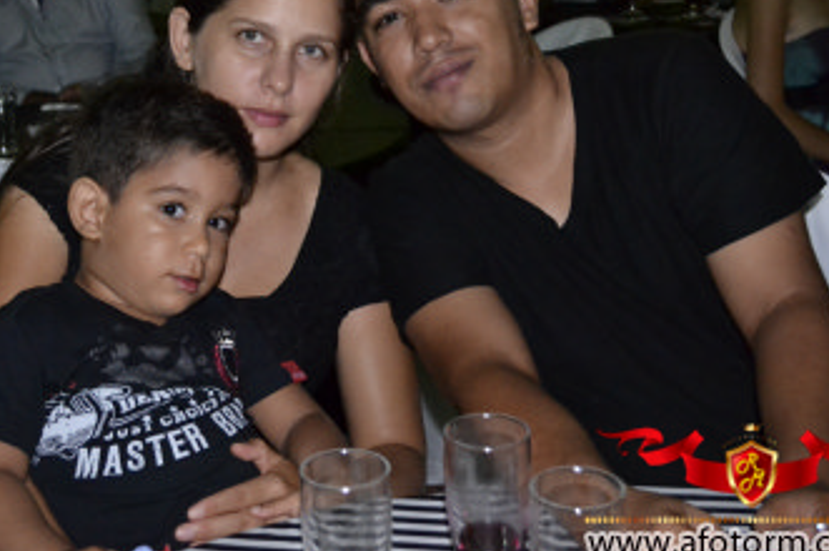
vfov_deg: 22.8
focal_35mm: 59
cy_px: 179
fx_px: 1357
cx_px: 323
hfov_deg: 33.8
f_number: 4.2
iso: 3200
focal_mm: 26
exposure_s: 1/60
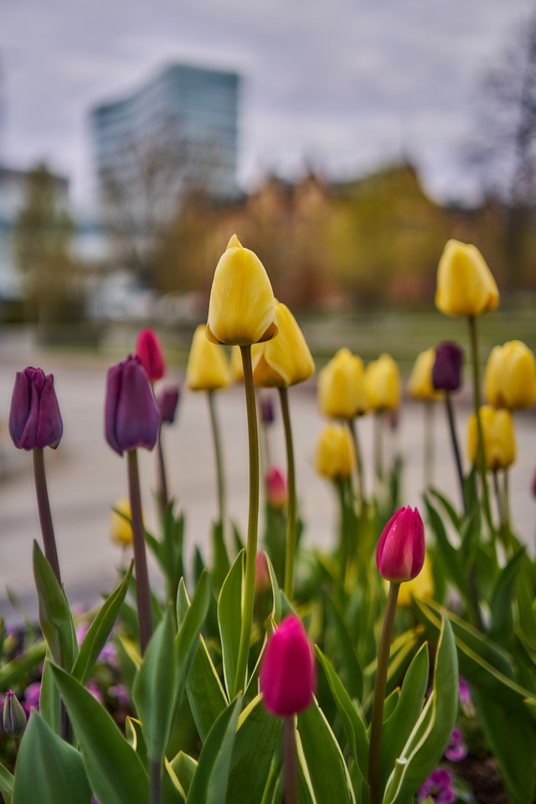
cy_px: 402
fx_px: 782
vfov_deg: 54.4
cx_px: 268
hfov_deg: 37.9
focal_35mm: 35
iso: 100
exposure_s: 1/2500
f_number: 1.8
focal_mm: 35
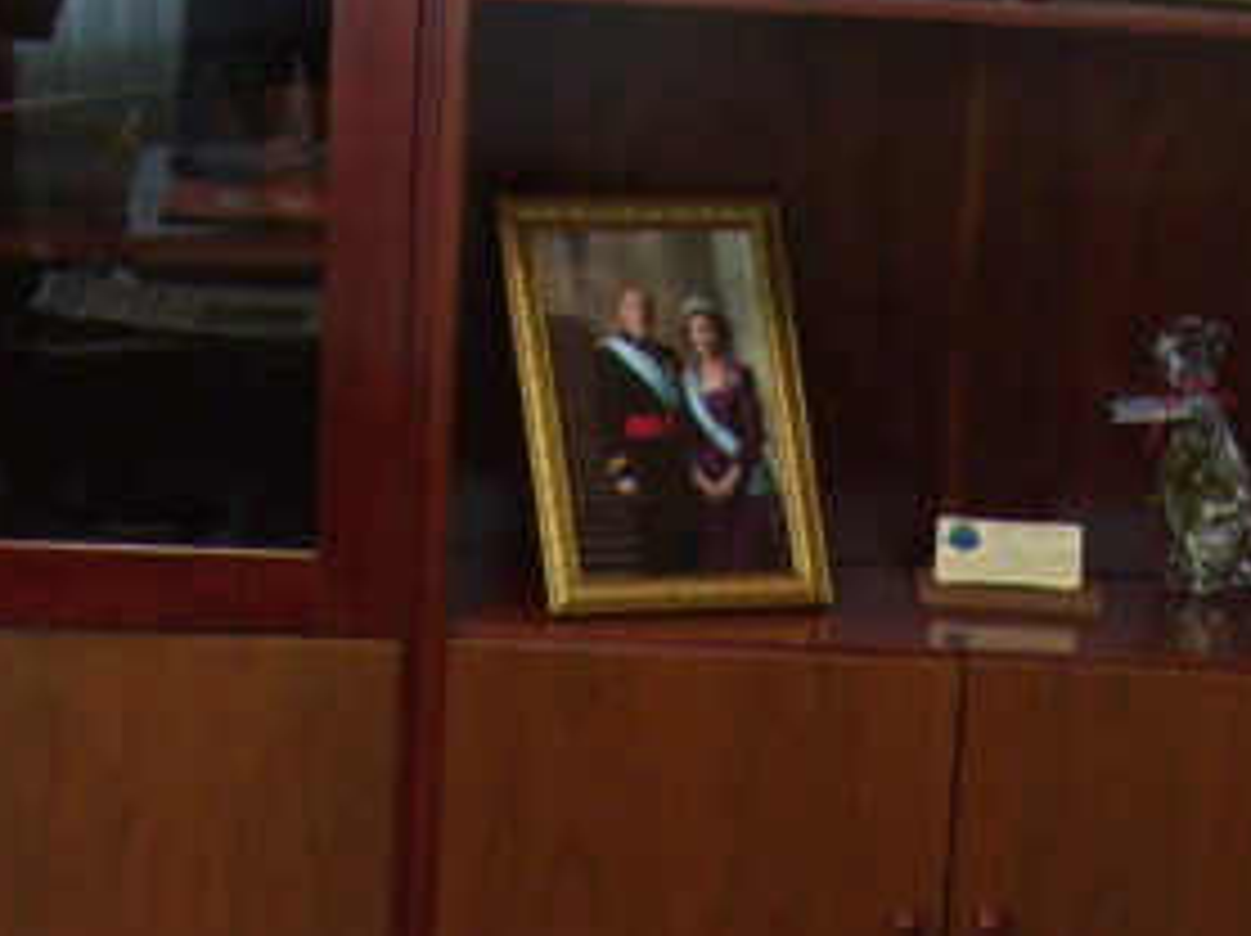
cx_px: 662
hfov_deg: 15.4
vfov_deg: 10.9
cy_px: 1575
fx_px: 4622
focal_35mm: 128
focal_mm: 6
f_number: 2.7
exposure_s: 1/30
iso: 160
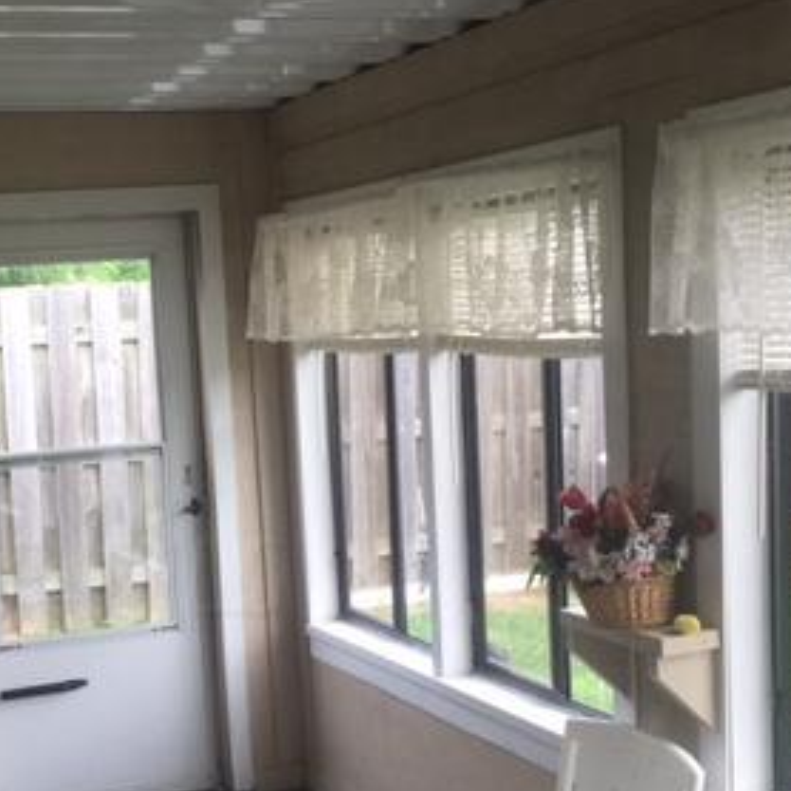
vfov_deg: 28.7
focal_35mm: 59
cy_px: 575
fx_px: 1525
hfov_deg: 28.2
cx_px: 105
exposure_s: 1/120
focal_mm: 4.15
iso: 32
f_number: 2.2
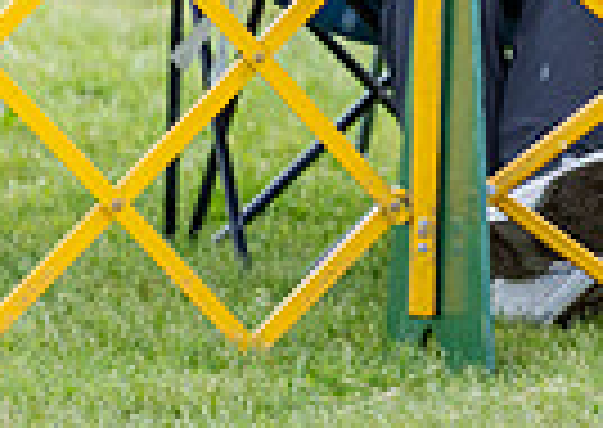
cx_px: 1286
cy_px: -177
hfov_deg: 2.1
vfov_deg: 1.5
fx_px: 16570
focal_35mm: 970
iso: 400
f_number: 4
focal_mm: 189
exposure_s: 1/640
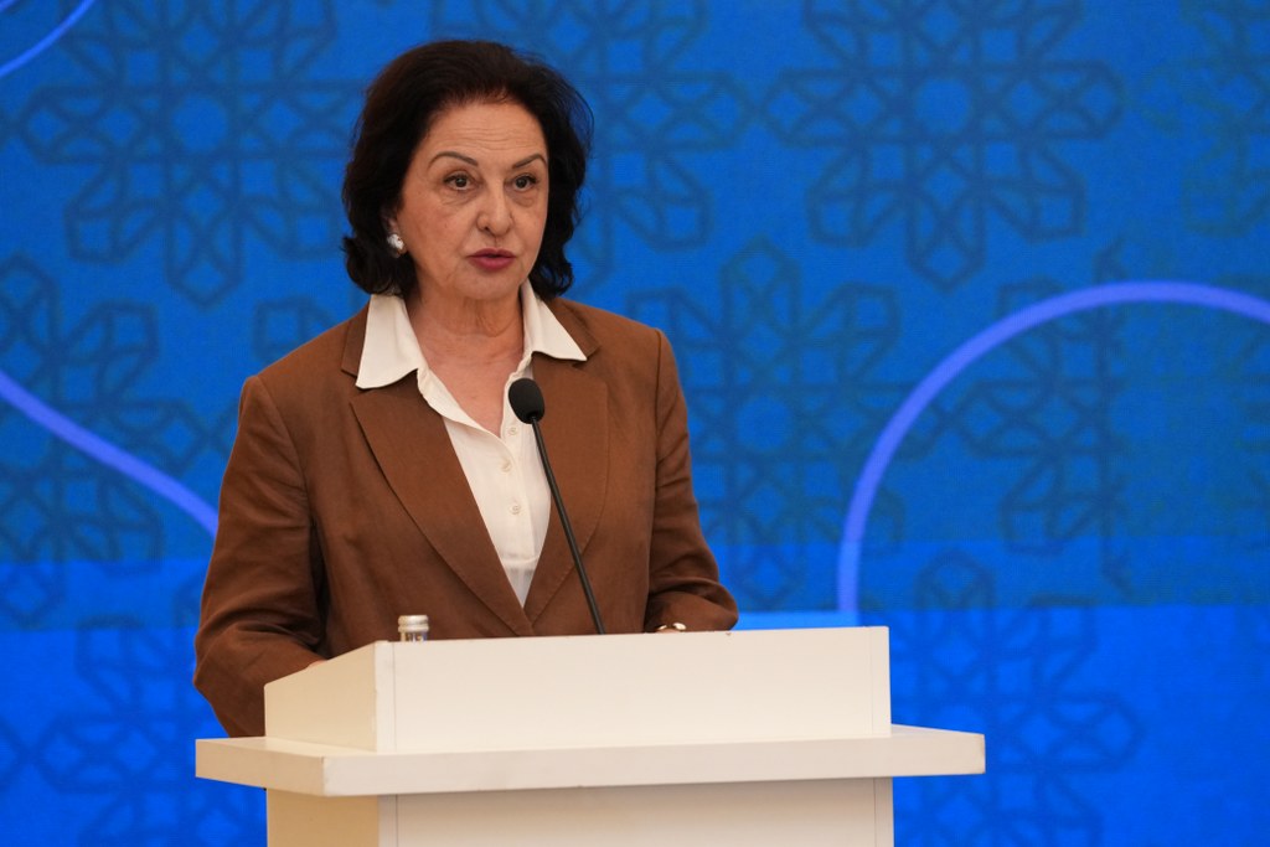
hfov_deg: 7.7
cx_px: 635
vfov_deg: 5.1
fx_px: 9455
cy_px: 424
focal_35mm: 268
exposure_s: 1/160
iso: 2500
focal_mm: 179
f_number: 3.5
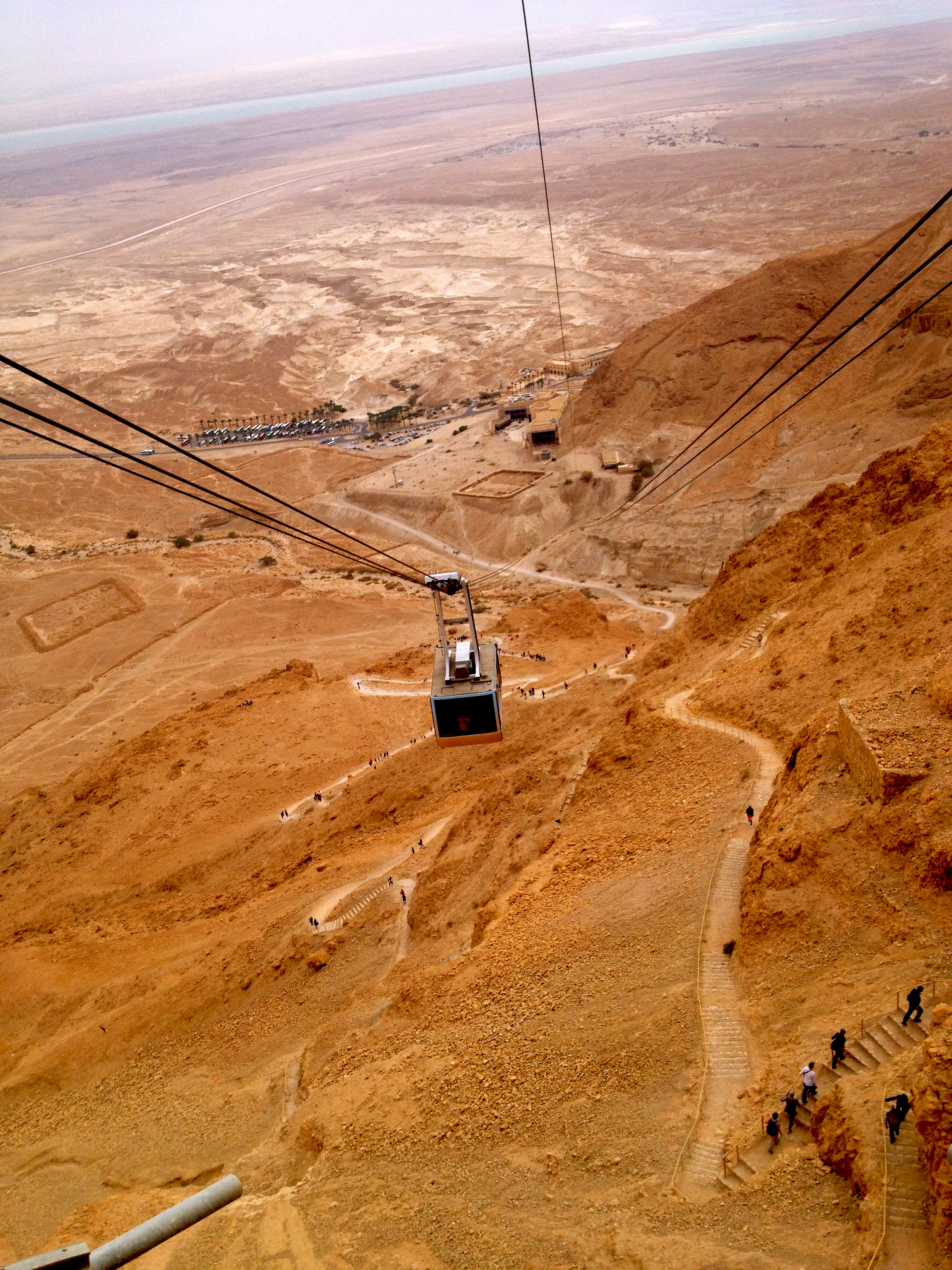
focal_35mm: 35
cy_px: 635
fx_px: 1283
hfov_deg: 40.7
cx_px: 476
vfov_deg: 52.6
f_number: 2.4
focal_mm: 4.28
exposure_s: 1/1783
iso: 50
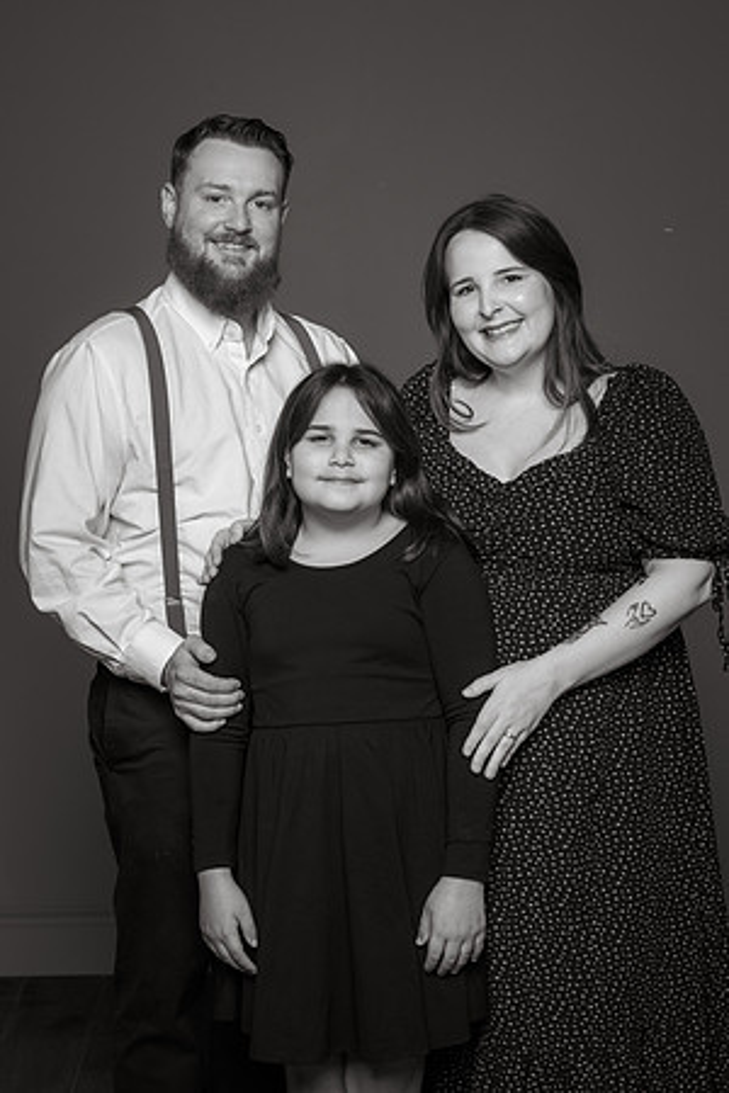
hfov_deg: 14.0
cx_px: 364
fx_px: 2977
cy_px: 546
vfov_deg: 20.8
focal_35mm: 98
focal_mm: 98
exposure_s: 1/160
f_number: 9
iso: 400
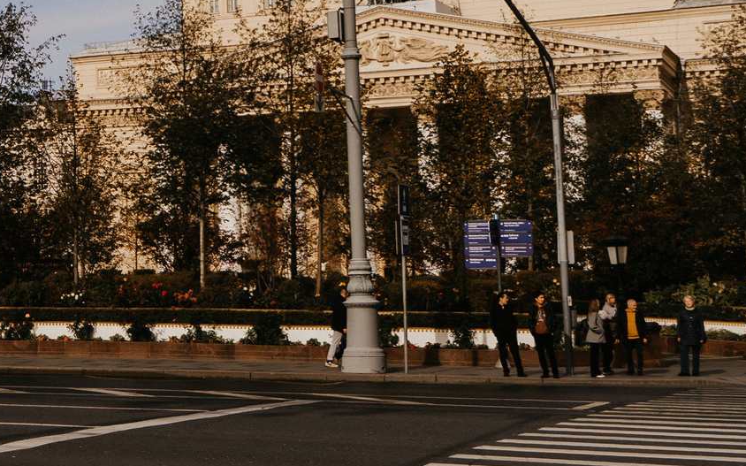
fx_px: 1646
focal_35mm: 81
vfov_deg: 15.9
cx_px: 0
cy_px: 65
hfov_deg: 24.4
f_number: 4
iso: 100
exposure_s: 1/800
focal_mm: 24
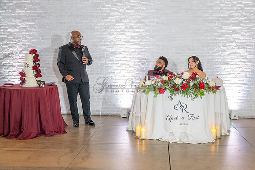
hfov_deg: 40.3
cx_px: 142
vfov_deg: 27.6
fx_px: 347
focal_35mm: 49
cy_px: 95
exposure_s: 1/200
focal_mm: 44
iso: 2000
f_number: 2.8
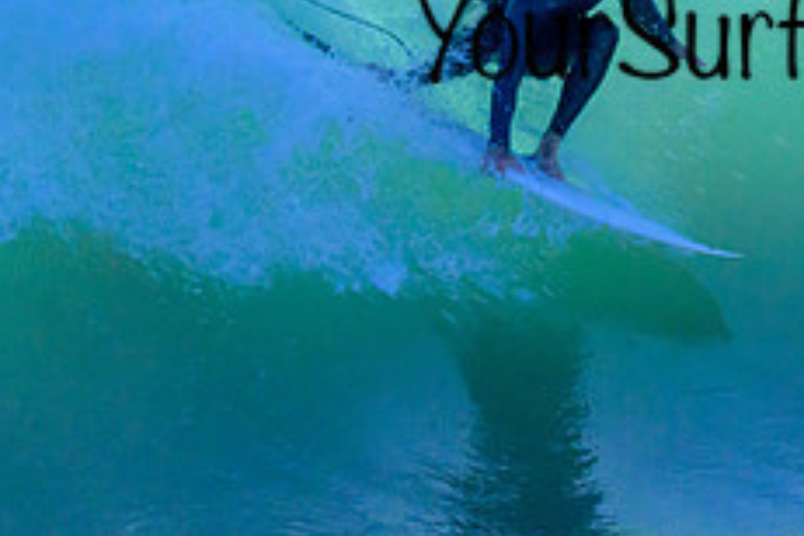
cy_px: -2
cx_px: 773
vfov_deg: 0.7
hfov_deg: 1.0
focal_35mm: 2008
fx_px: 44842
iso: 3600
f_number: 6.3
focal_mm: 800
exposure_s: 1/2000
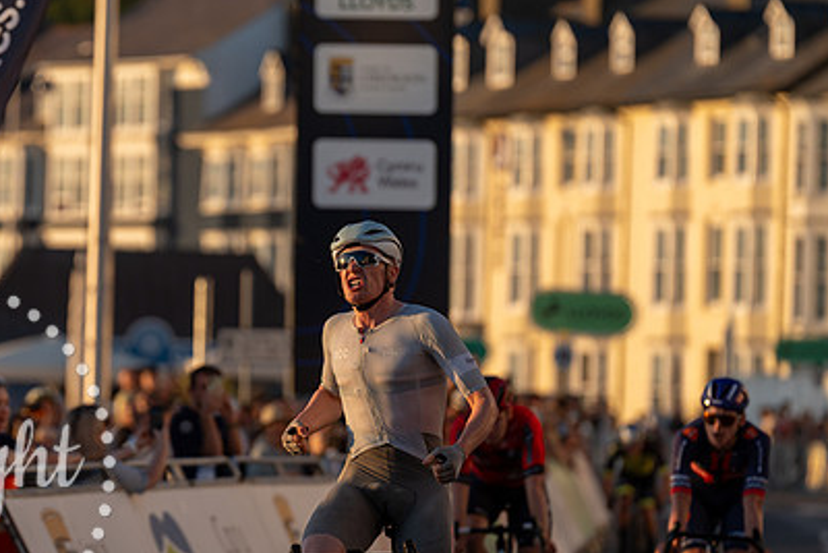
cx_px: 242
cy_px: 359
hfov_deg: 7.1
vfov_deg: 4.7
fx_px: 6672
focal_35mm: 290
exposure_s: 1/1000
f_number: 3.5
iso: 200
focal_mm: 200
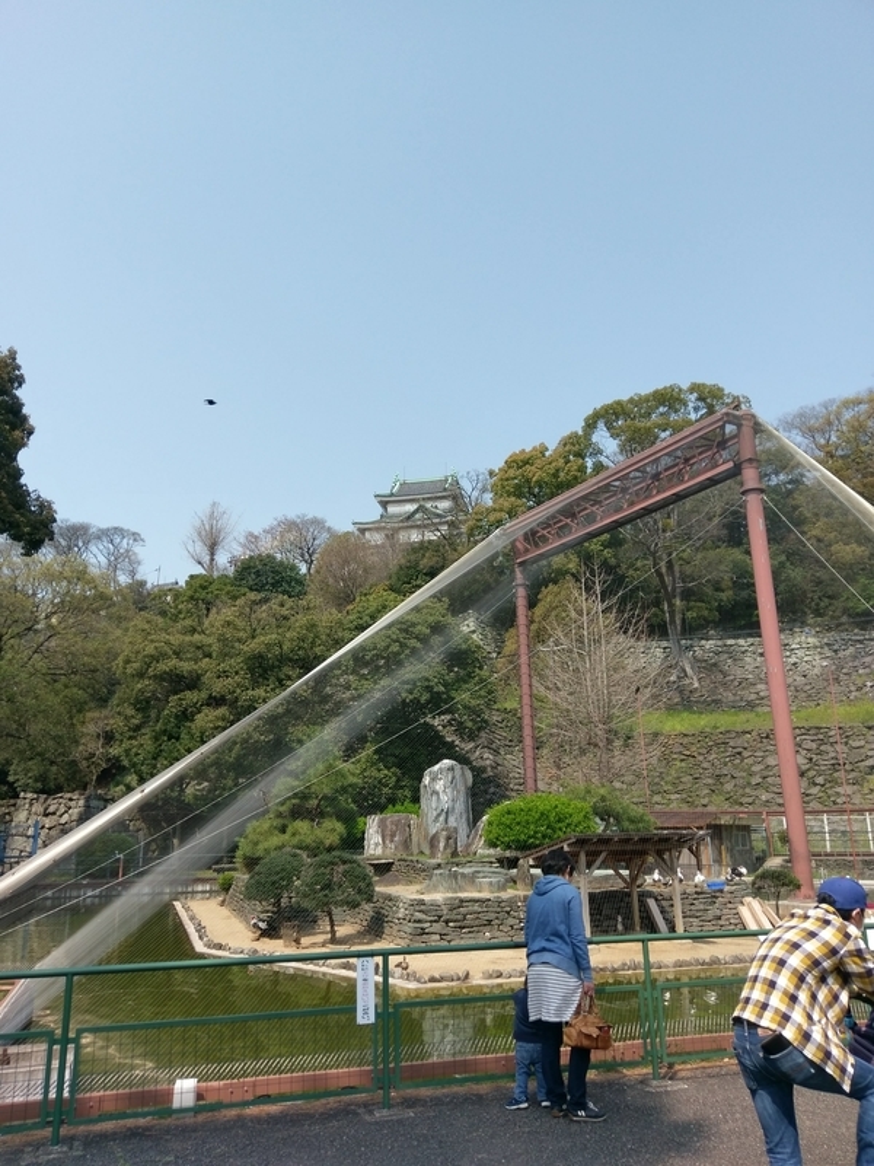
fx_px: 875
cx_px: 437
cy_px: 583
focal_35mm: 26
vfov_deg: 67.3
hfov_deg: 53.1
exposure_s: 1/2341
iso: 100
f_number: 1.8
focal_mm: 4.58
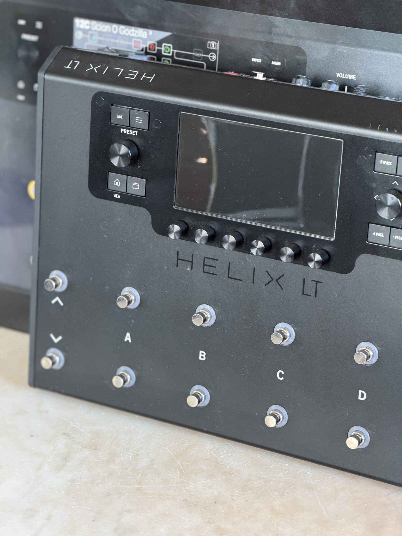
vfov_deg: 19.6
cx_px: 201
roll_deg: -2.4
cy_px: 268
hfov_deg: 14.8
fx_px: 1548
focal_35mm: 100
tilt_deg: -22.7
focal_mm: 16.89
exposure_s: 1/76
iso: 640
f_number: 2.8
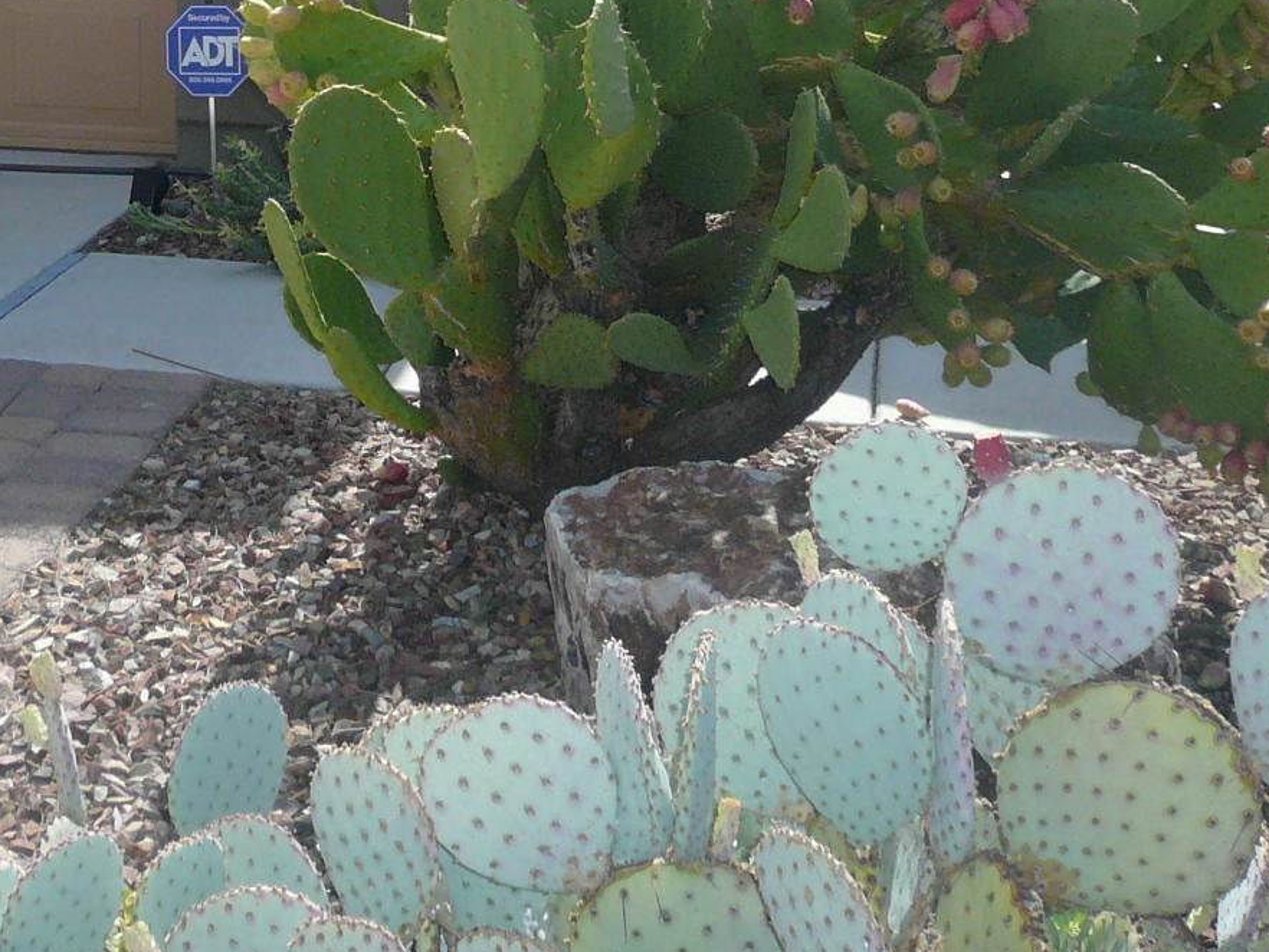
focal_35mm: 65
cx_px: 321
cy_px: -43
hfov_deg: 29.4
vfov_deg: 21.6
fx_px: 2384
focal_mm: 4.6
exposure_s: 1/640
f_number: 2.8
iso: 100
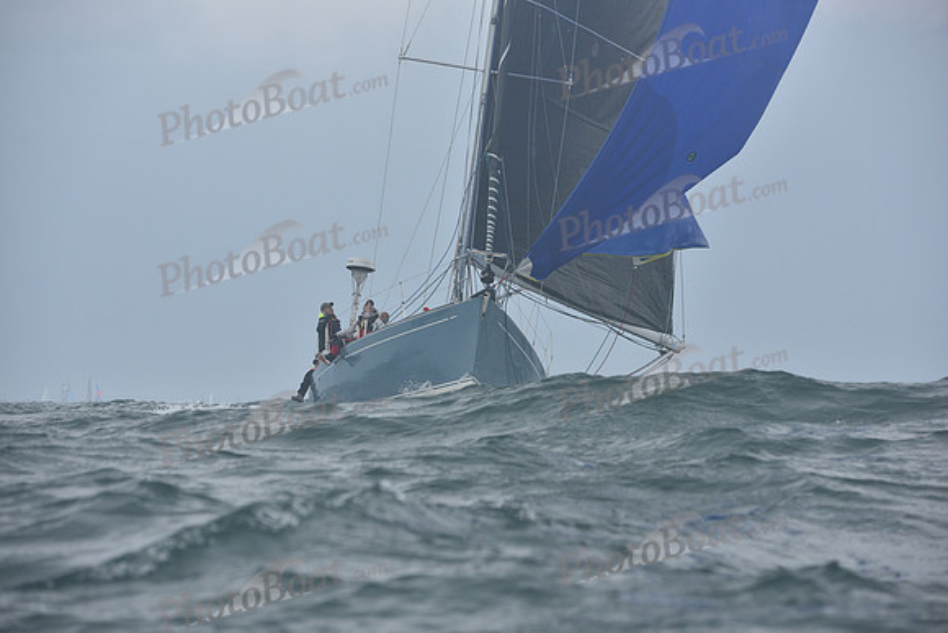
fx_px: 3556
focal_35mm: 135
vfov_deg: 10.2
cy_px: 316
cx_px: 474
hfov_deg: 15.2
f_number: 5.6
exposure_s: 1/800
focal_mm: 135
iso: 320
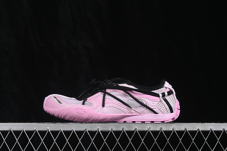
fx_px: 473
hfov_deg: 27.0
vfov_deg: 18.2
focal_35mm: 75
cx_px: 114
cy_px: 76
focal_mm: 50
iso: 160
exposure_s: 1/80
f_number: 8
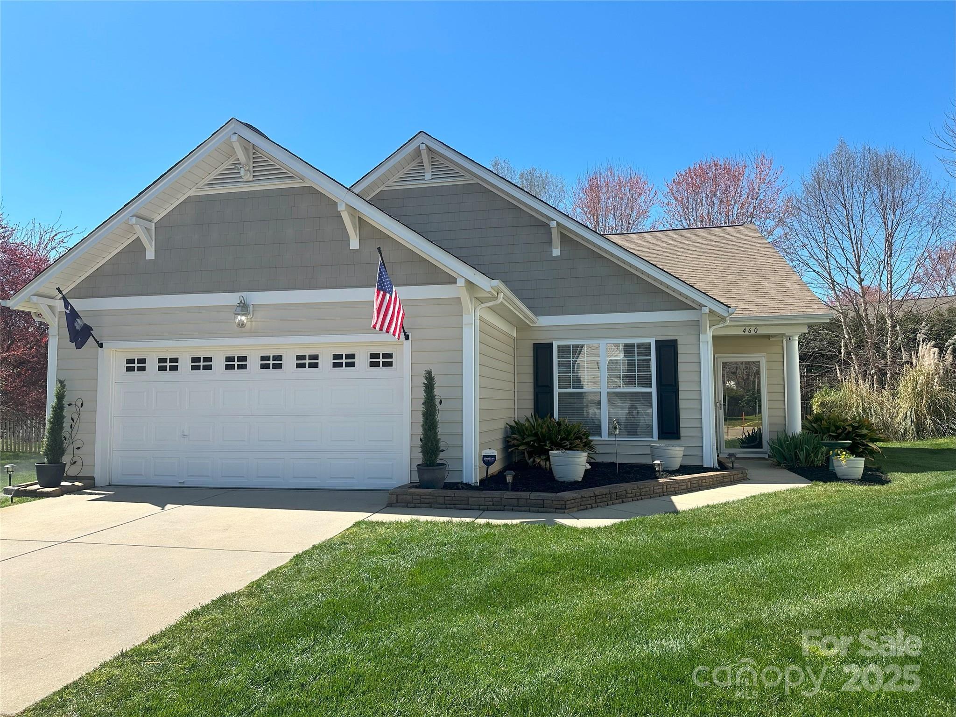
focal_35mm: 24
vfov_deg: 56.8
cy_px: 358
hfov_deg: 71.6
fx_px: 663
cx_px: 478
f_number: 1.78
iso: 80
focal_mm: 6.86
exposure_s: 1/3472
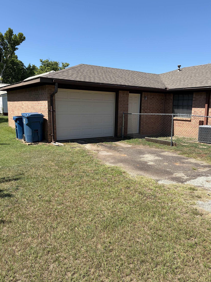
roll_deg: -1.0
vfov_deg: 65.3
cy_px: 139
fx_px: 219
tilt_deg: -6.5
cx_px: 106
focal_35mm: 27
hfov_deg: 51.3
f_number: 1.6
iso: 50
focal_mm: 5.96
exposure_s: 1/2747
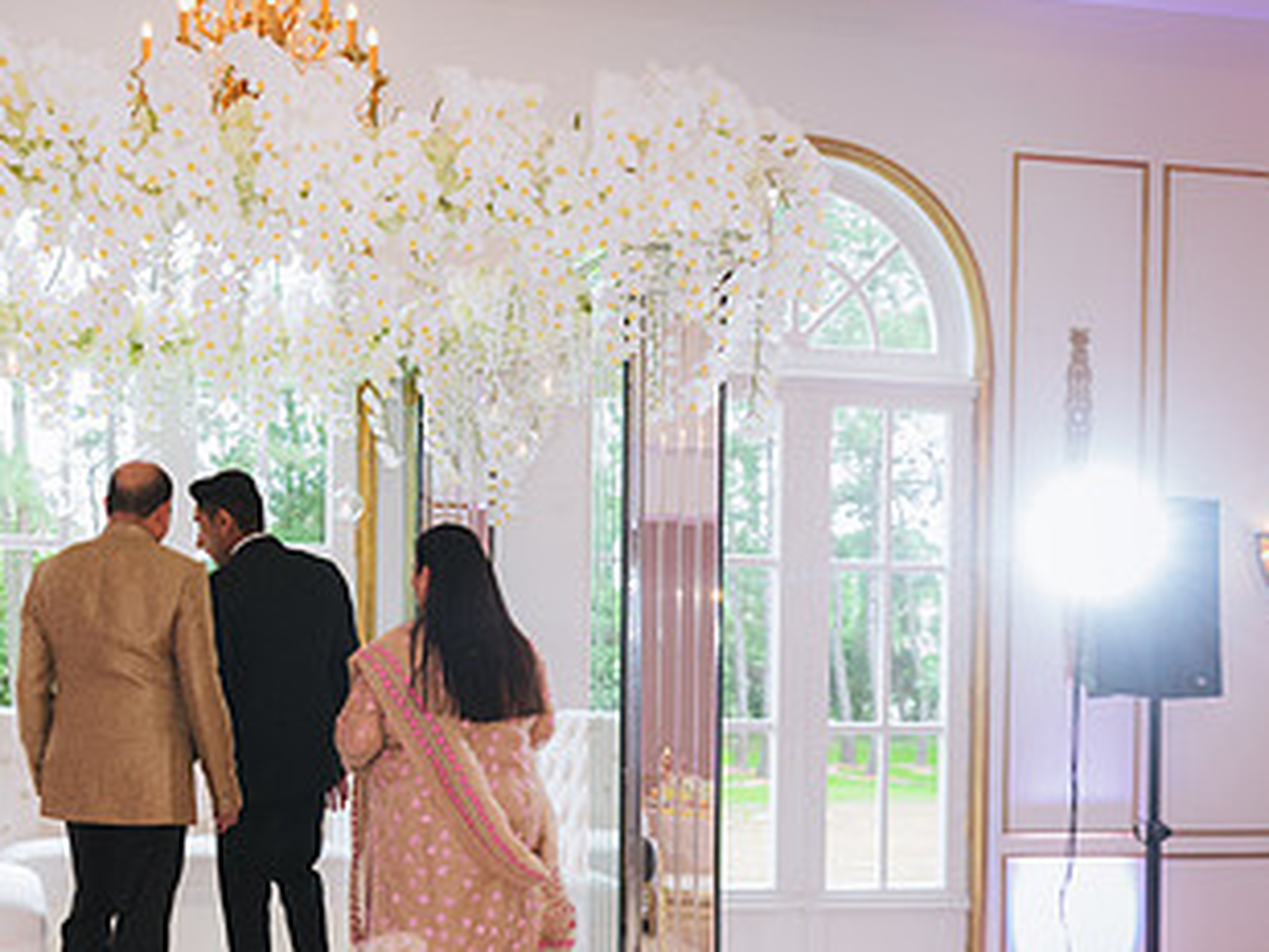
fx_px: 1760
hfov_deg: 38.4
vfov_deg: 30.0
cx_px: 289
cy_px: 673
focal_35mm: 48
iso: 1600
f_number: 2.8
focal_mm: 24
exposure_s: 1/200
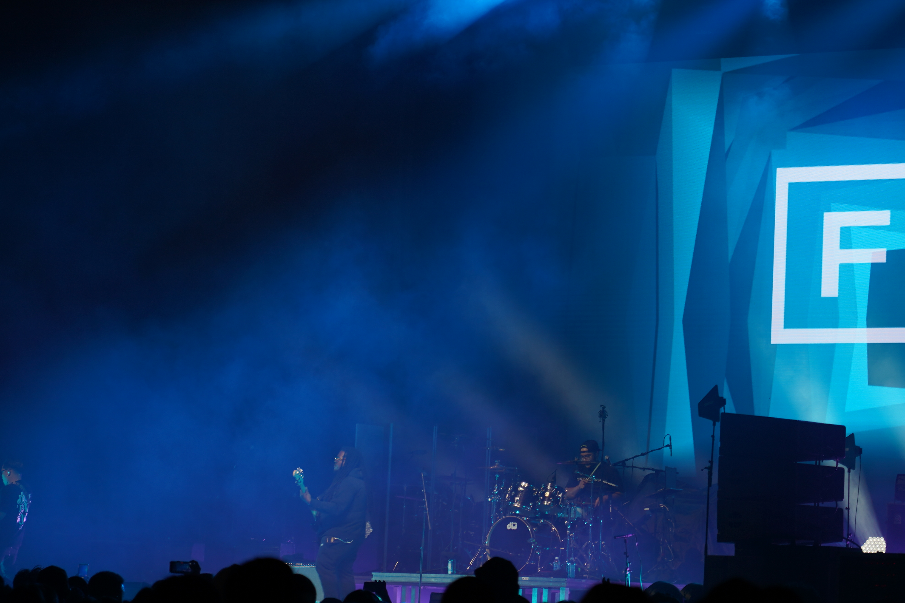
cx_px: 497
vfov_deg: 8.6
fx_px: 4022
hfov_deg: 12.8
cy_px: 162
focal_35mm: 160
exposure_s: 1/125
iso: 200
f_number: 4
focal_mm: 105
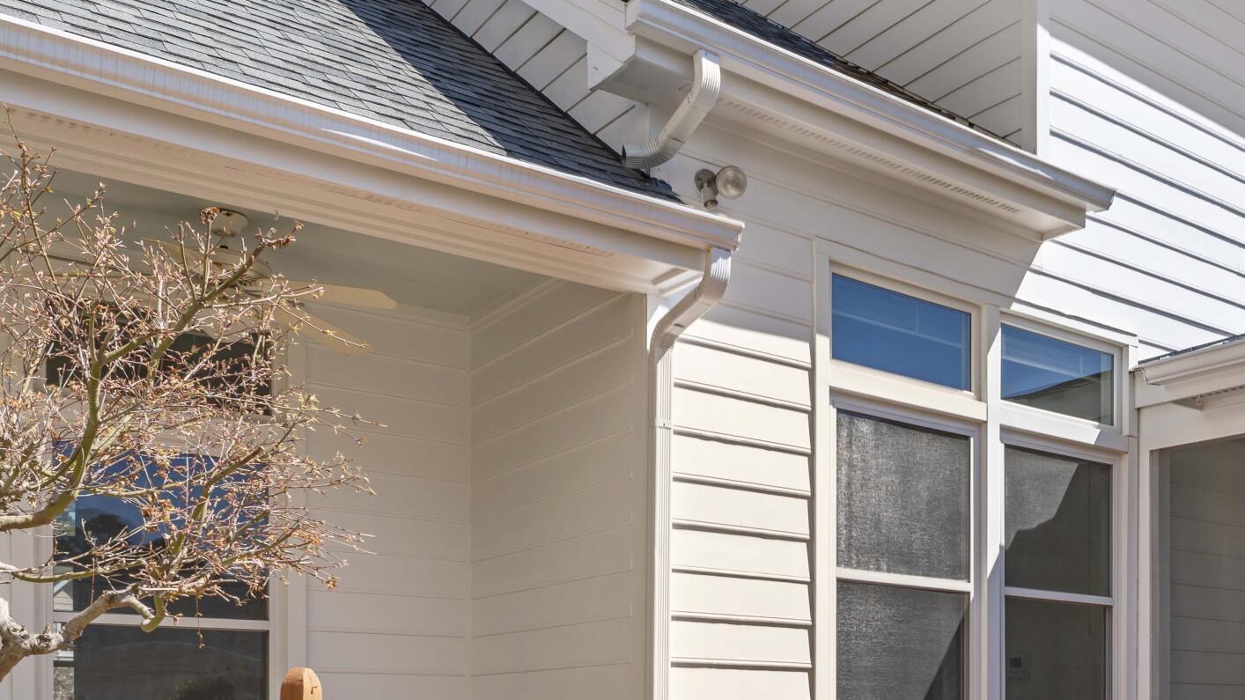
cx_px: 1025
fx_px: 1320
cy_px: 770
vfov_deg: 27.2
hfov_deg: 47.3
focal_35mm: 40
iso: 100
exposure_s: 1/160
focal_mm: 18
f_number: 8
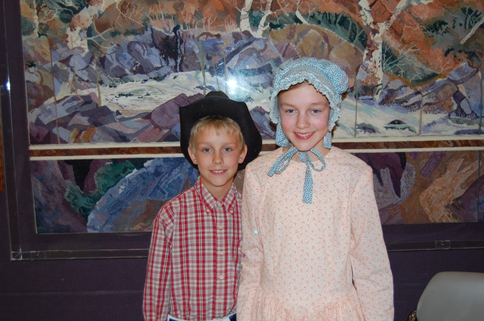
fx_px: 524
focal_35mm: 39
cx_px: 242
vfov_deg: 34.1
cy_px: 160
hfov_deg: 49.6
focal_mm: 26
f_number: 4.2
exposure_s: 1/60
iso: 200
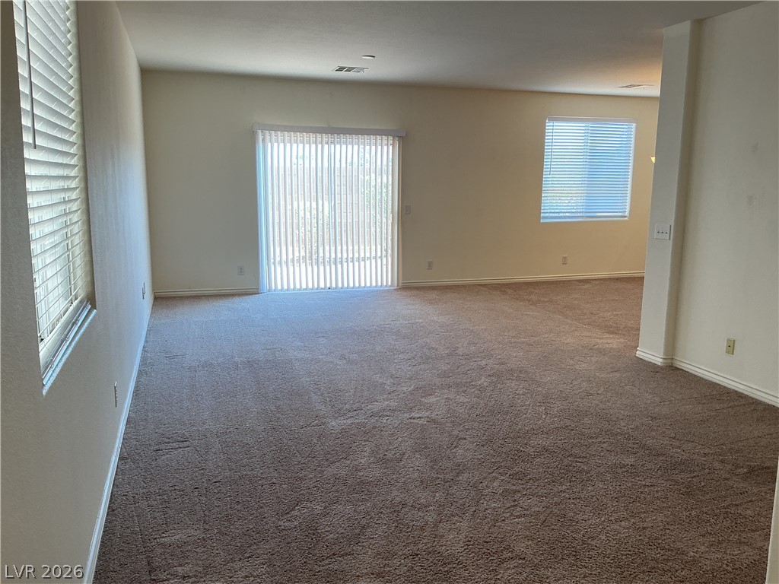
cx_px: 390
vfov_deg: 48.2
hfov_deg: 61.7
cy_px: 292
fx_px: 653
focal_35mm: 29
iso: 80
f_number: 1.8
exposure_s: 1/60
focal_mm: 3
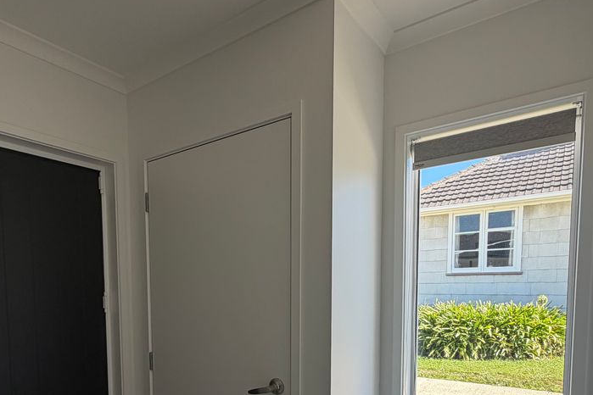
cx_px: 231
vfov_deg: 48.3
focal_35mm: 25
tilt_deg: -3.6
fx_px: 412
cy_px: 318
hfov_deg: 70.6
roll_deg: +1.0
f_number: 2.2
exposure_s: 1/133
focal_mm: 2.22
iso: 40
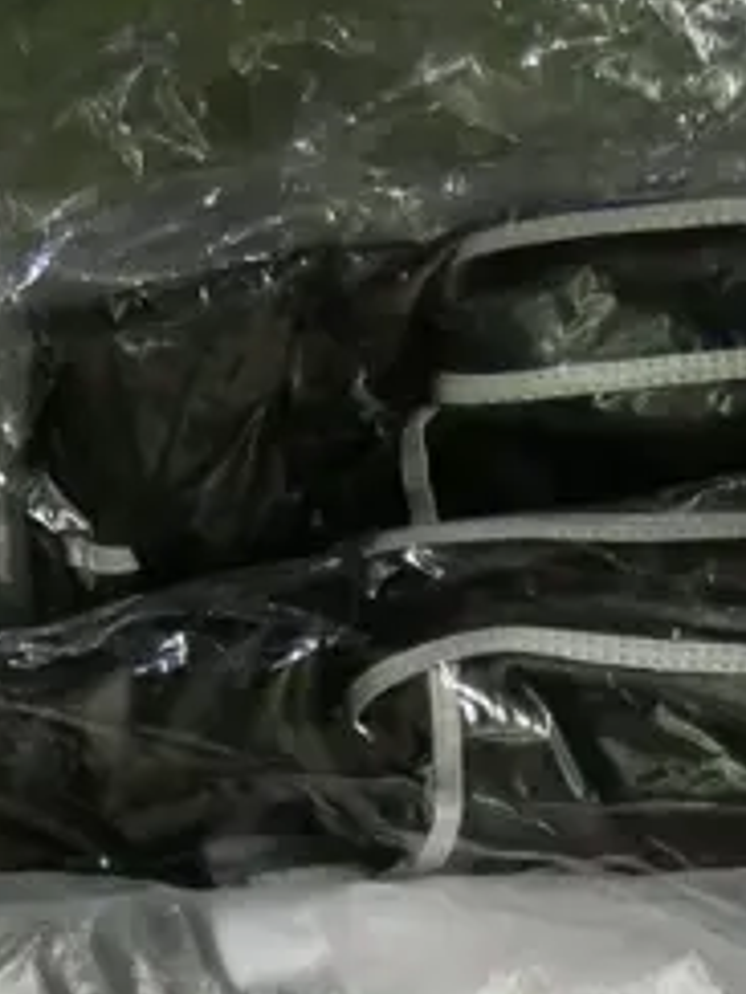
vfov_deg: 12.1
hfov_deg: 9.8
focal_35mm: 151
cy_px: 1731
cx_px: 734
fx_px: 4339
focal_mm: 18
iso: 1250
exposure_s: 1/60
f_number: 3.9
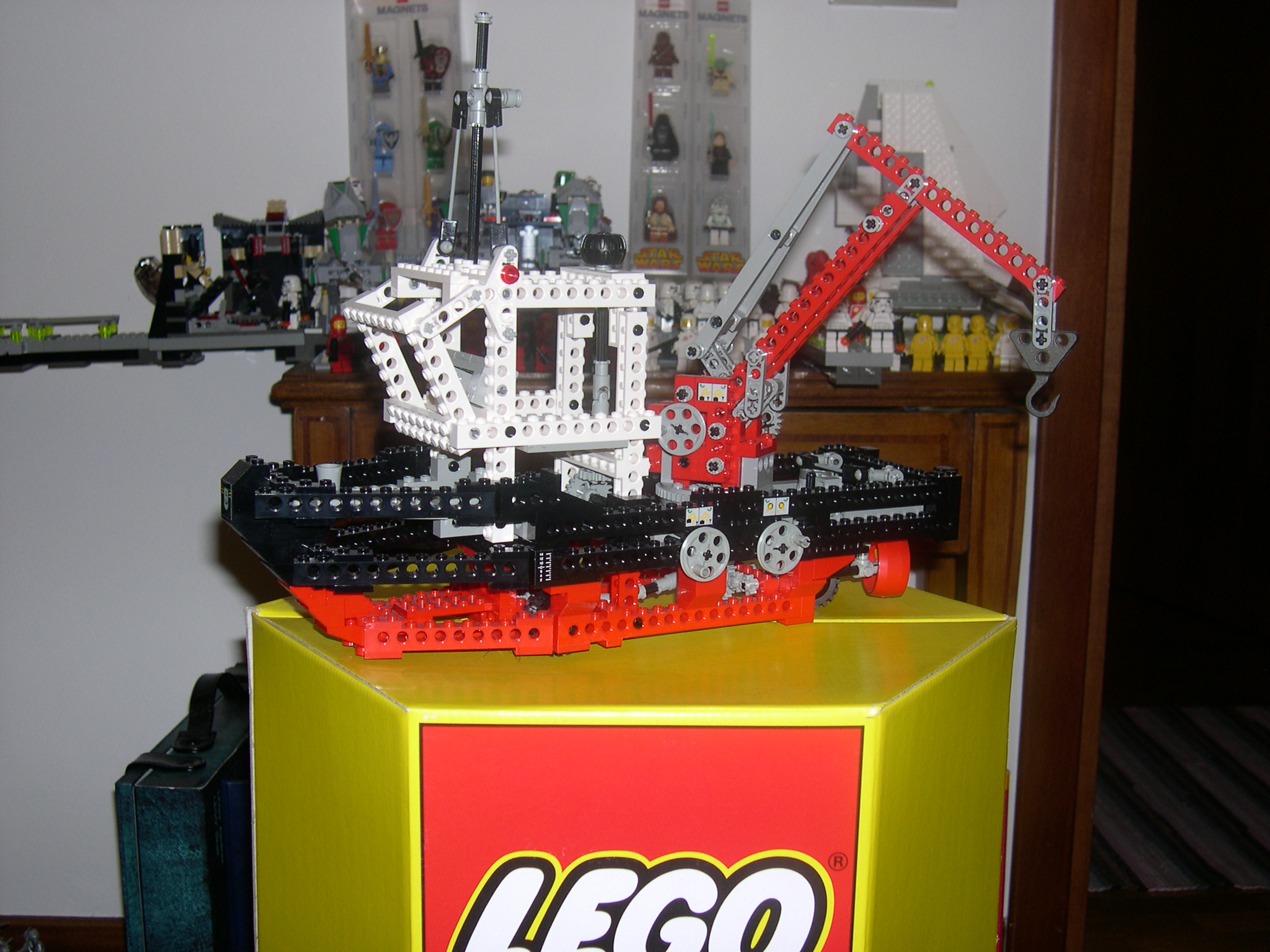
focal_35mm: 42
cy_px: 476
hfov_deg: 44.8
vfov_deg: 34.3
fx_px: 1541
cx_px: 635
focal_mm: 9
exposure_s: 1/60
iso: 100
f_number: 2.9
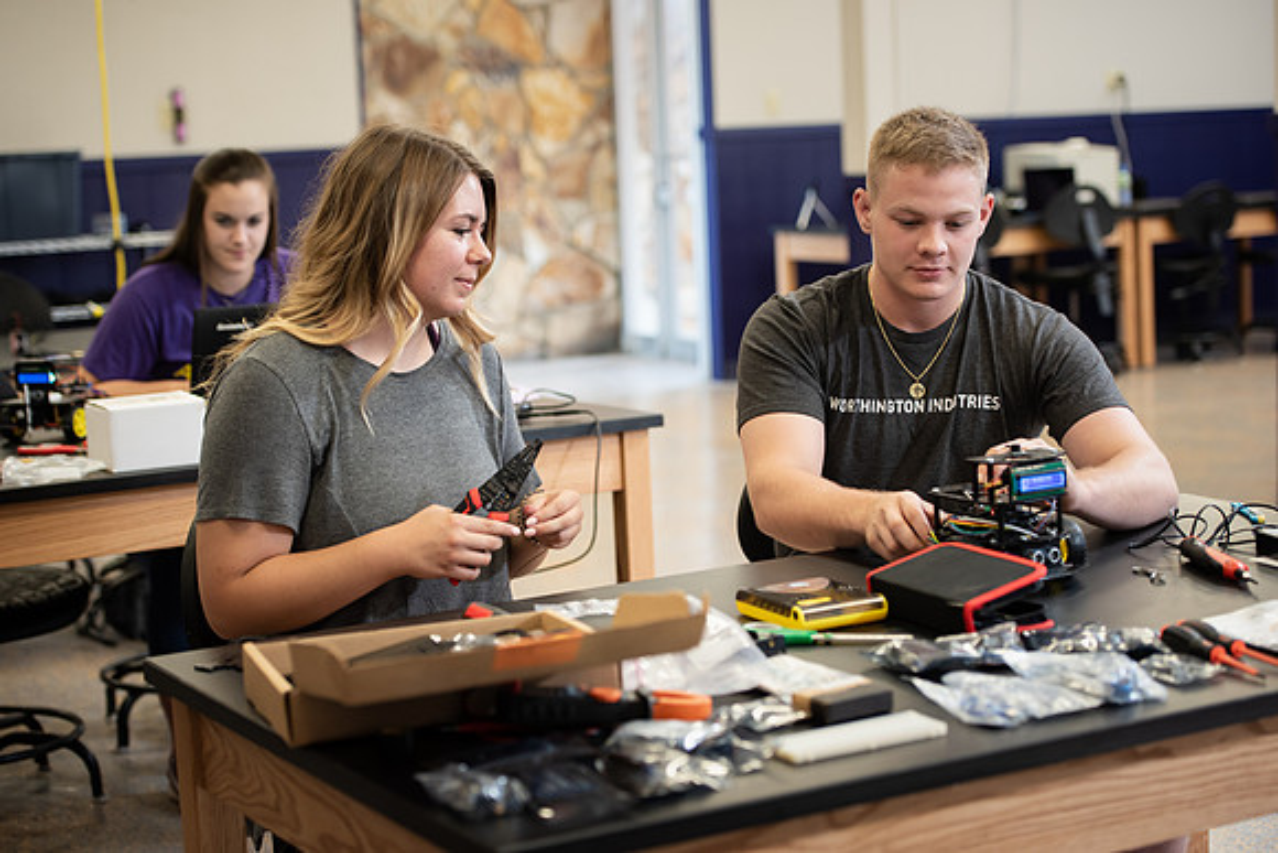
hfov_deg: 28.8
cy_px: 426
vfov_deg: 19.5
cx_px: 639
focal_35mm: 70
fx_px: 2485
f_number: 3.5
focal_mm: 70
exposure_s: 1/160
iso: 800
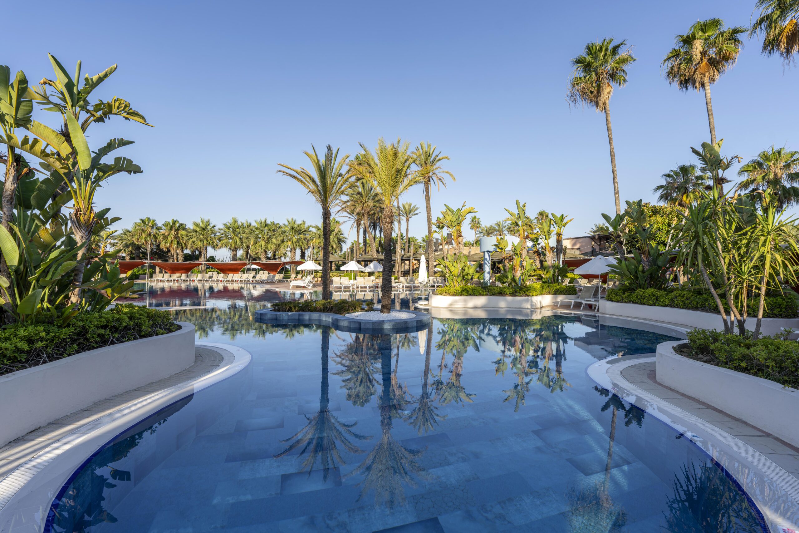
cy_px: 266
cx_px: 400
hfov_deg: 96.7
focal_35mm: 16
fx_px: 355
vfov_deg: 73.8
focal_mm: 16
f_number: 8
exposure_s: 1/60
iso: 50
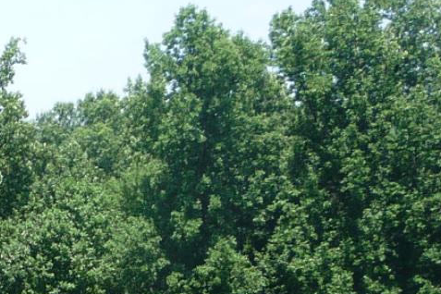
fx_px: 1641
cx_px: -134
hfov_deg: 14.6
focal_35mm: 134
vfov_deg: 9.9
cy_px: 463
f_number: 4
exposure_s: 1/320
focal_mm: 5.2
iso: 100
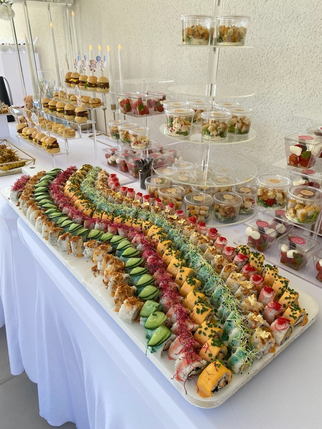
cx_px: 161
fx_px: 322
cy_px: 214
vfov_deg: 67.3
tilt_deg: -26.3
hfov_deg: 53.1
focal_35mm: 26
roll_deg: -1.5
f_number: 1.8
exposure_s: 1/407
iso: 32
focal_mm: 4.25
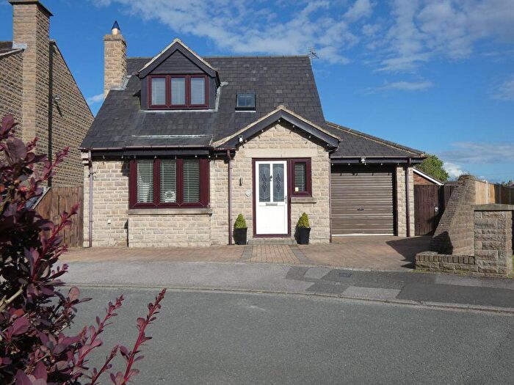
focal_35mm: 31
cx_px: 257
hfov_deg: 58.4
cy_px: 192
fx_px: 460
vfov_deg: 45.4
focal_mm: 5.5
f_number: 4.5
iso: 80
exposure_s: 1/800
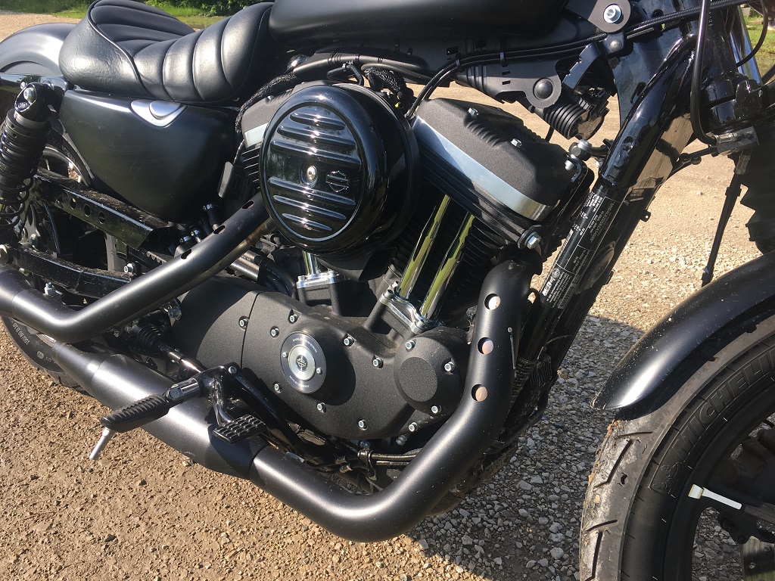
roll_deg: +2.0
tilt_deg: -23.9
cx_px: 388
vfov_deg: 48.2
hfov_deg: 61.7
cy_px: 290
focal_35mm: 29
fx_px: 649
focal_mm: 4.15
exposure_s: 1/625
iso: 25
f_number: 2.2
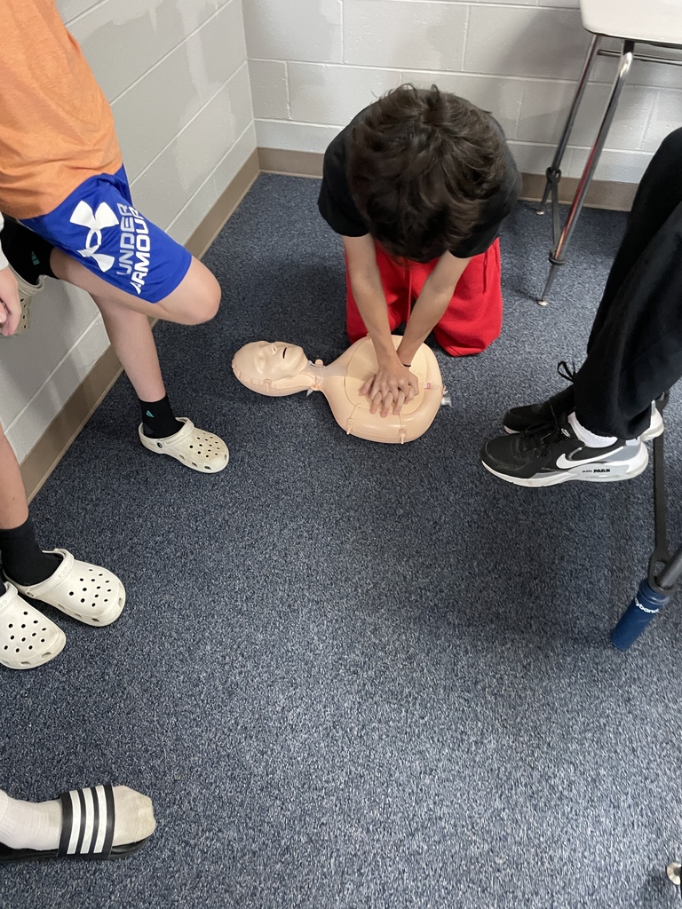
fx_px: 683
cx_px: 341
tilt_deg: -49.8
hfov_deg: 53.1
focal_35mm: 26
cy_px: 454
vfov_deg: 67.3
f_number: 1.6
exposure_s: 1/40
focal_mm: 4.2
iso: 640
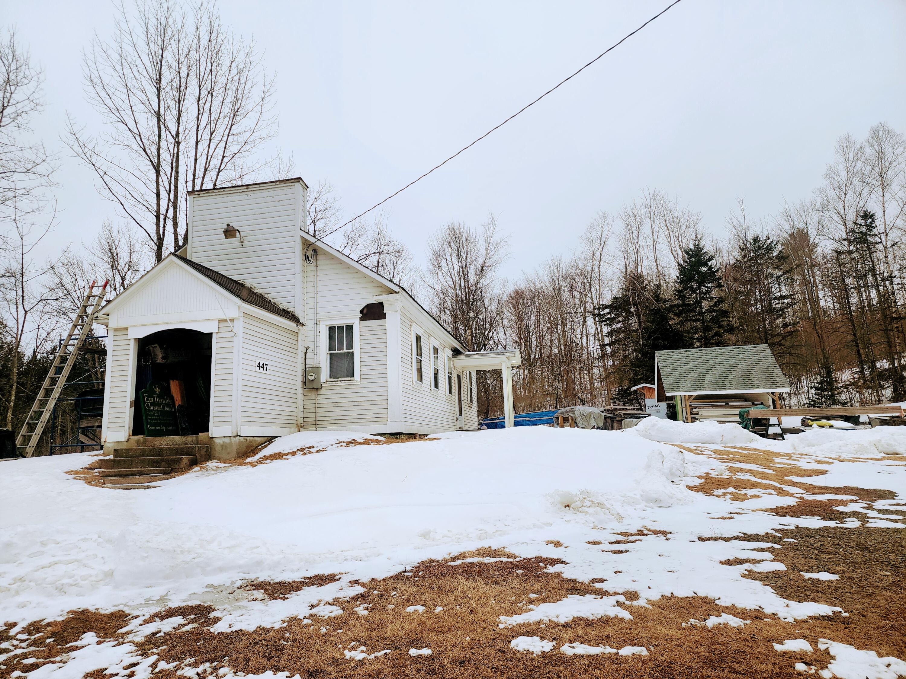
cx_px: 453
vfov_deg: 58.9
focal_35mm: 23
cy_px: 340
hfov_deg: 73.9
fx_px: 602
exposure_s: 1/180
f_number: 1.8
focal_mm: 6.4
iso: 100
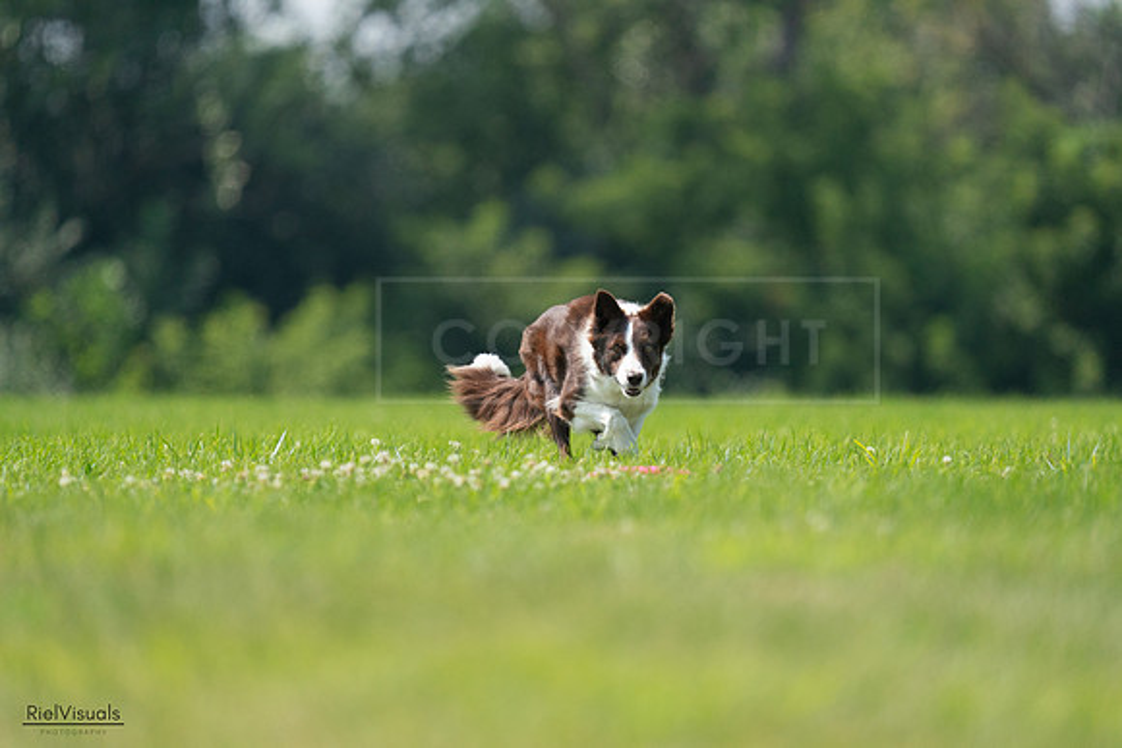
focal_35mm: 535
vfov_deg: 2.6
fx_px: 16677
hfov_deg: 3.9
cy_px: 374
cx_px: 561
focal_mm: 535
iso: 1600
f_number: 6.3
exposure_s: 1/4000
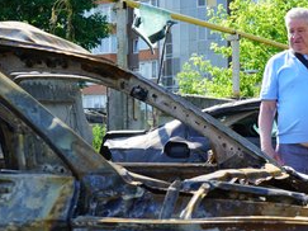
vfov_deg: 15.5
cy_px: 102
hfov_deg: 20.4
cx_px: 245
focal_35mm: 95
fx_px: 845
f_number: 9
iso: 100
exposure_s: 1/80
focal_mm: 60
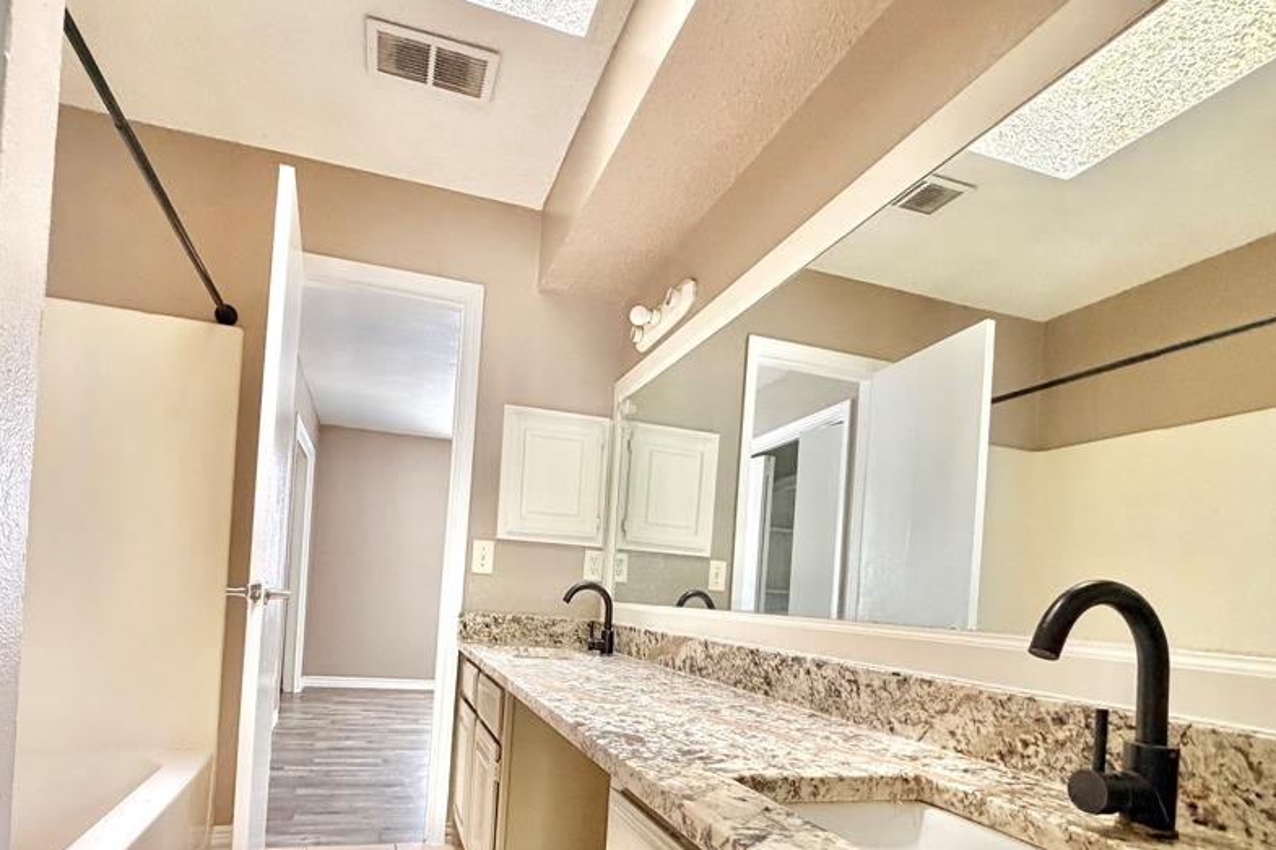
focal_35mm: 19
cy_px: 596
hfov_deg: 86.5
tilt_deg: -1.0
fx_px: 673
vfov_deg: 62.2
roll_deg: -4.3
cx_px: 554
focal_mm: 2.22
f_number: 2.2
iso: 400
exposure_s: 1/60
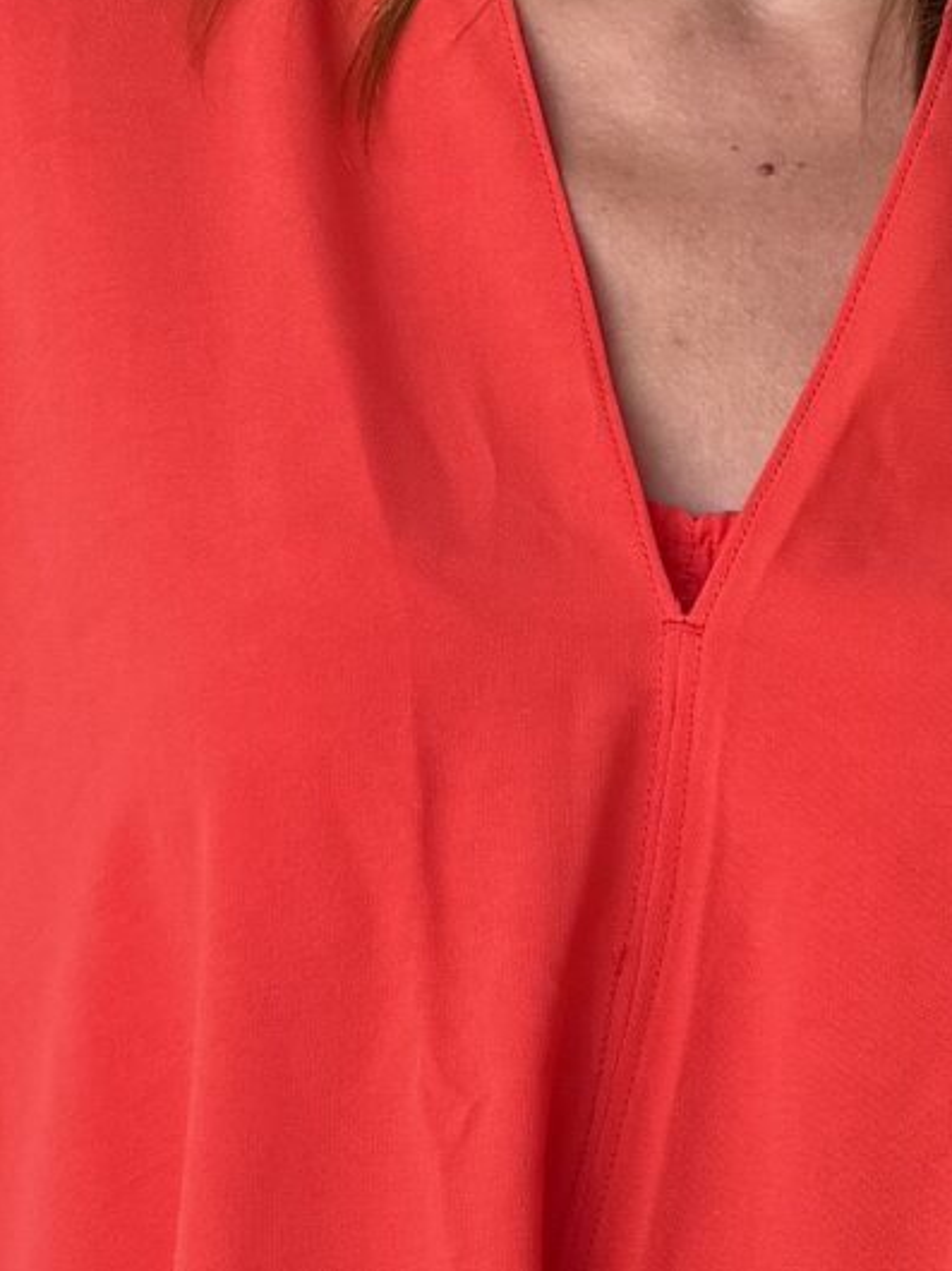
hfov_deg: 12.7
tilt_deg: -9.9
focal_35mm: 116
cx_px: 782
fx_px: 4257
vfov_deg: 16.8
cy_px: 1096
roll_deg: -3.2
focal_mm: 6.76
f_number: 1.78
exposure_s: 1/342
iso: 80
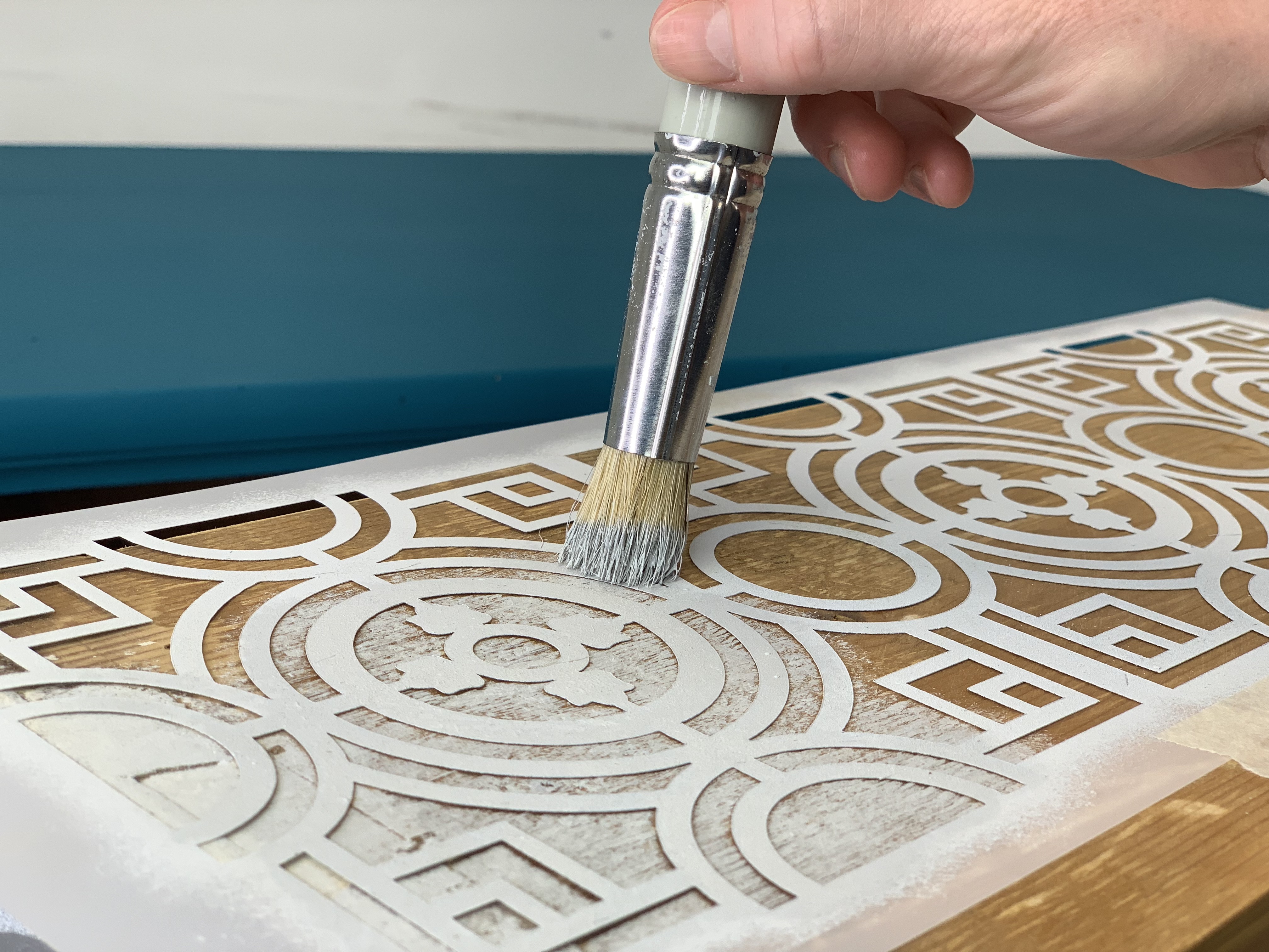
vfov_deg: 28.0
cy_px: 476
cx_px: 634
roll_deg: -6.5
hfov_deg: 36.8
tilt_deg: -16.5
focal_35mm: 52
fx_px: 1906
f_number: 2.4
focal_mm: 6
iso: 25
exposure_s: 1/100
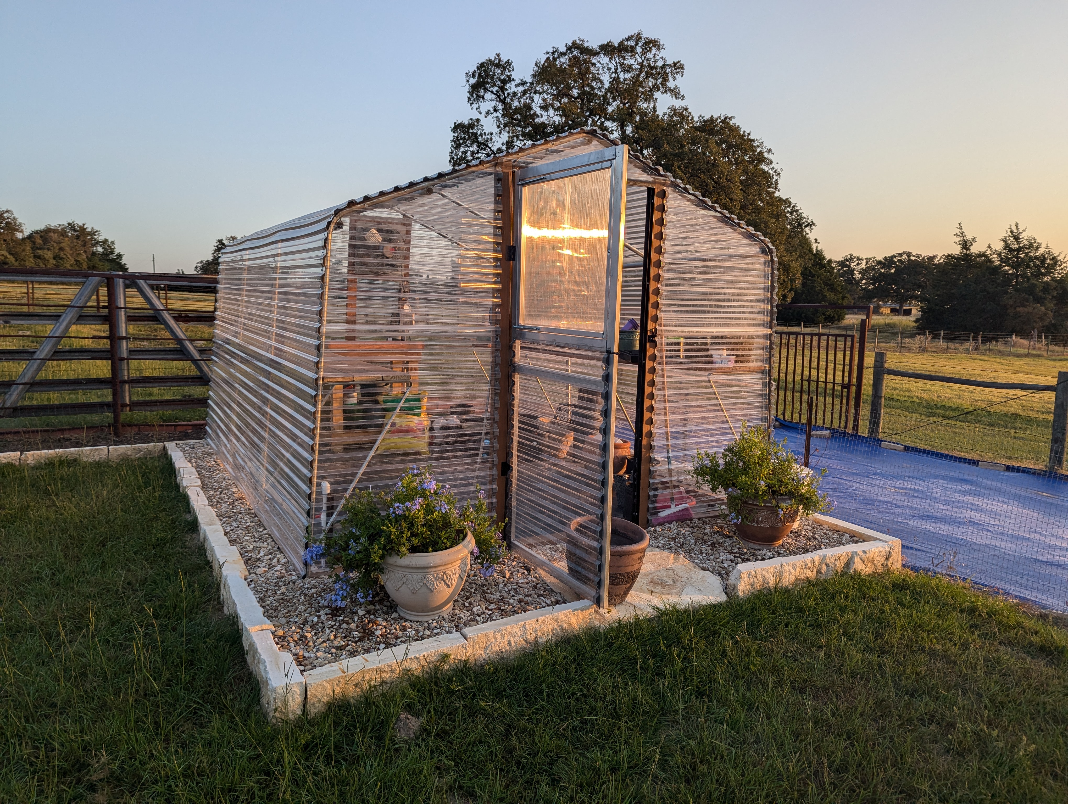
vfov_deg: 56.9
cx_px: 534
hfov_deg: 71.5
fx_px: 742
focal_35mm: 24
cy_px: 402
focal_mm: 6.81
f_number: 1.85
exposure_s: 1/618
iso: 46
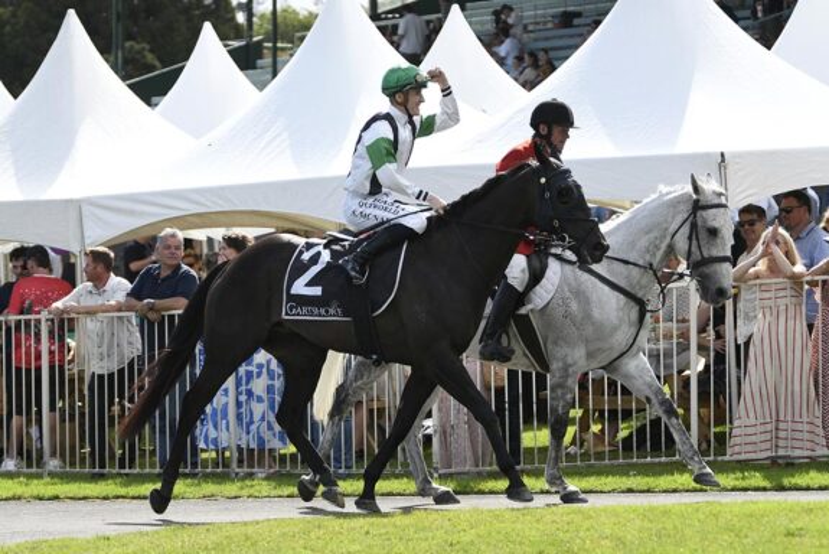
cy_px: 277
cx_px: 414
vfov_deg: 8.3
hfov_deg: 12.4
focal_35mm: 165
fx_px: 3801
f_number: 4
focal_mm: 110
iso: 125
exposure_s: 1/800
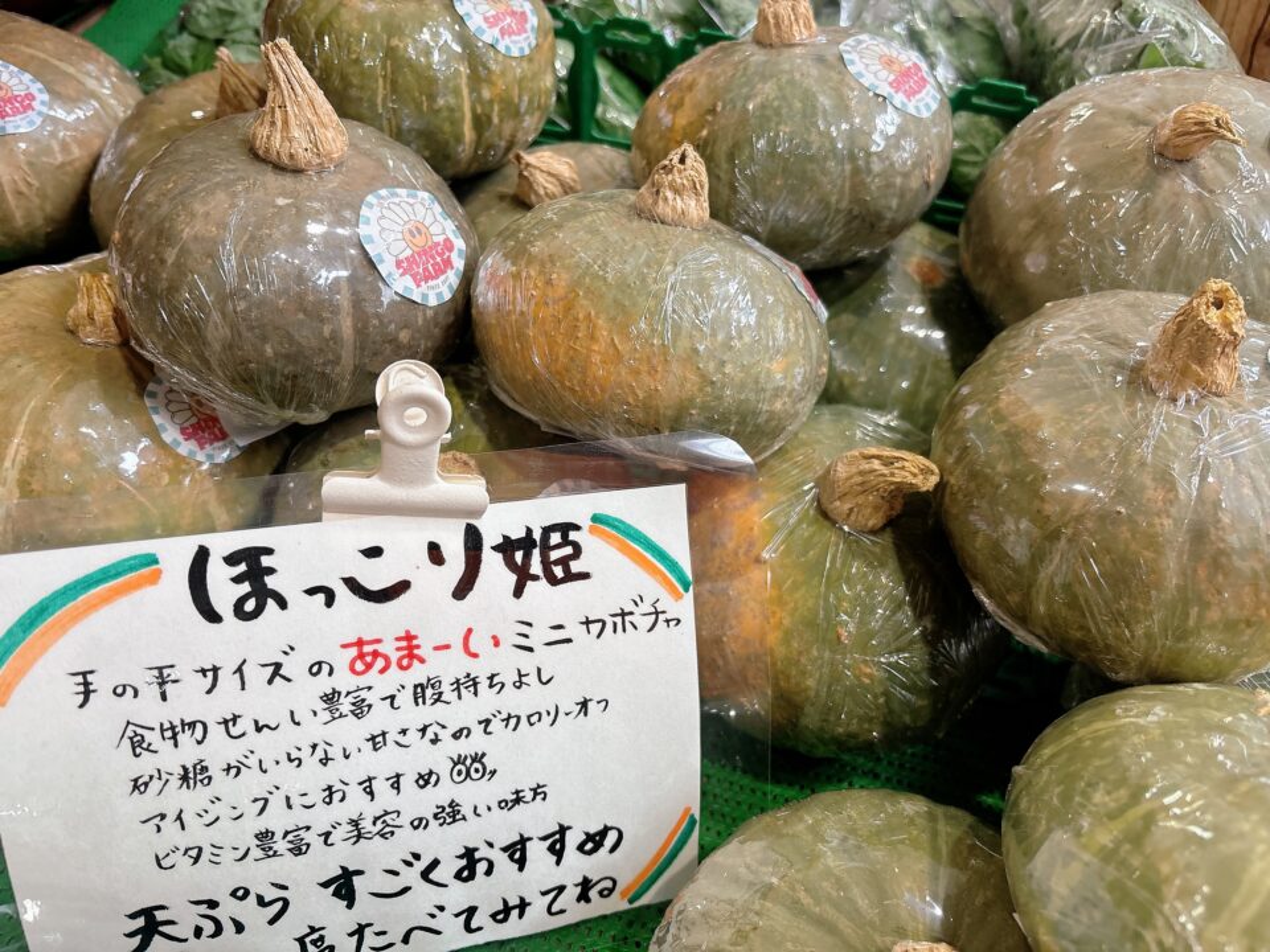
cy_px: 476
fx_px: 954
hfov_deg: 67.3
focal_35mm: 26
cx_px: 635
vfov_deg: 53.1
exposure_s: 1/120
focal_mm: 5.96
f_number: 1.6
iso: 125
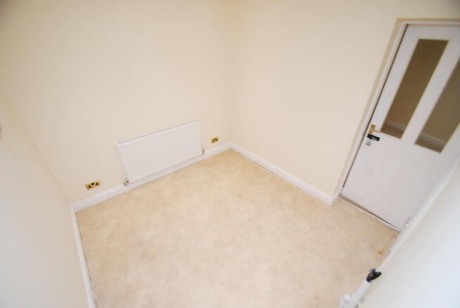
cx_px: 230
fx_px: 192
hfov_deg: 100.3
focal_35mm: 15
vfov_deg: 77.5
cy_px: 154
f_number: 3.5
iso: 200
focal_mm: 10
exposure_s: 1/30
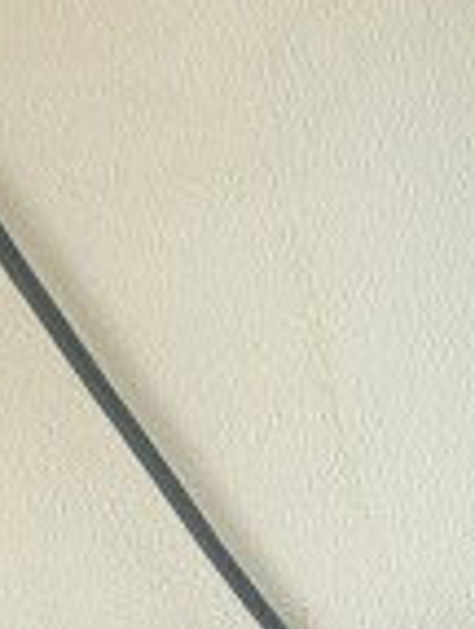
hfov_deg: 9.4
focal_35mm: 136
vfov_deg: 12.9
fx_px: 2477
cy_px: 1181
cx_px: 1236
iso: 80
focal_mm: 6.7
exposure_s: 1/51.7
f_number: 1.8
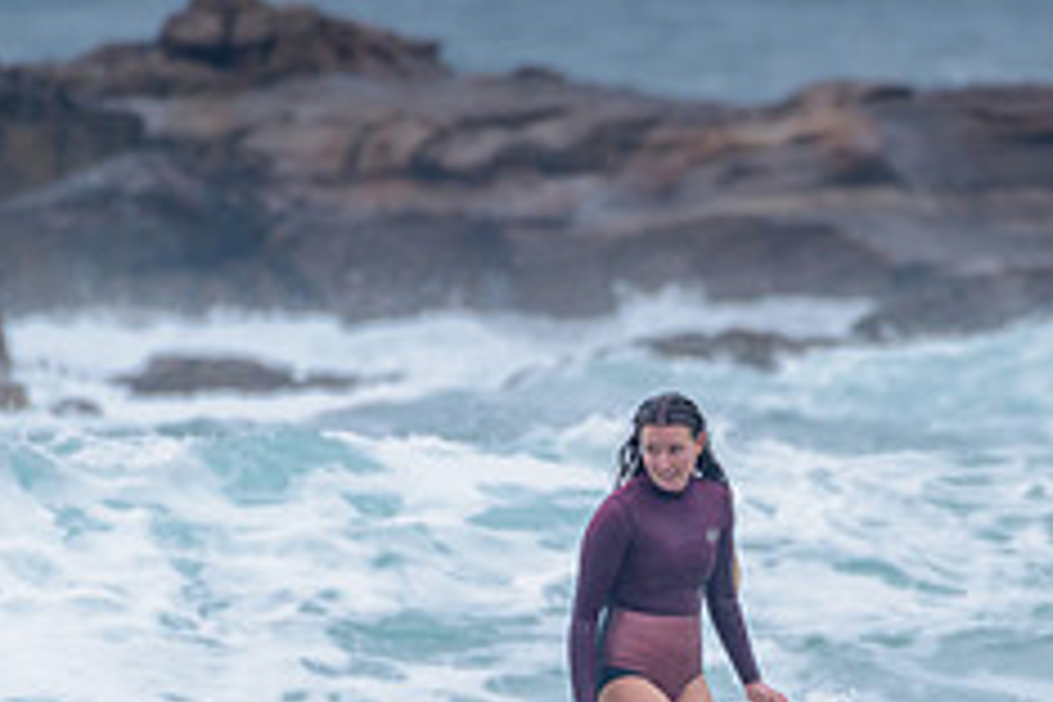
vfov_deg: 0.9
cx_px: 802
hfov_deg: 1.4
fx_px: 44544
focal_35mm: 1523
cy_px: 732
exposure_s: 1/800
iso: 360
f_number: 5.6
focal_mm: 500
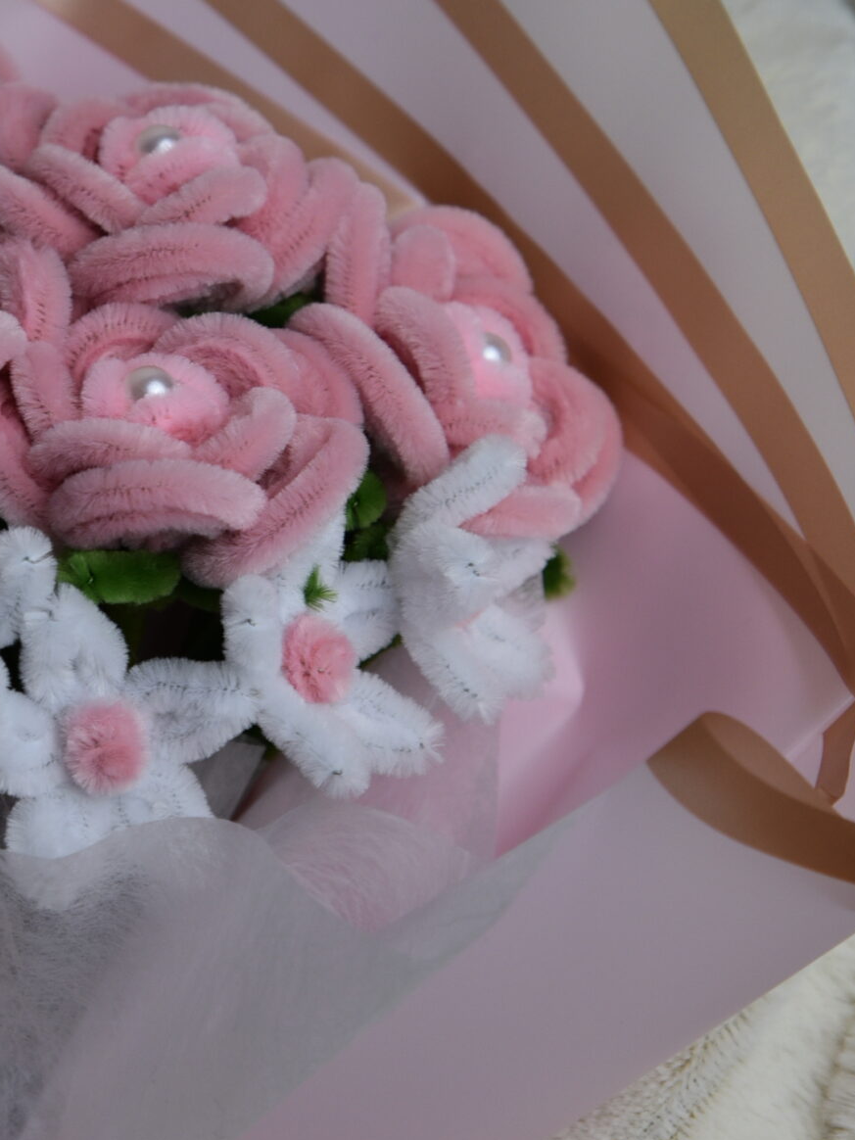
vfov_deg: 13.3
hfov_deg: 10.0
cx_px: 52
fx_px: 4874
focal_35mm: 148
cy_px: 384
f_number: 6.3
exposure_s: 1/160
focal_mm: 70
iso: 400
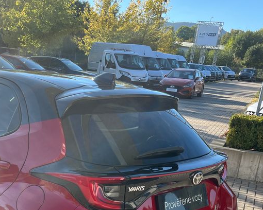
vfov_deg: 28.3
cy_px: 196
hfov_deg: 35.2
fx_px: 397
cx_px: 43
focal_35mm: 51
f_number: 1.6
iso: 50
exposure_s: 1/1294
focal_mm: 5.1
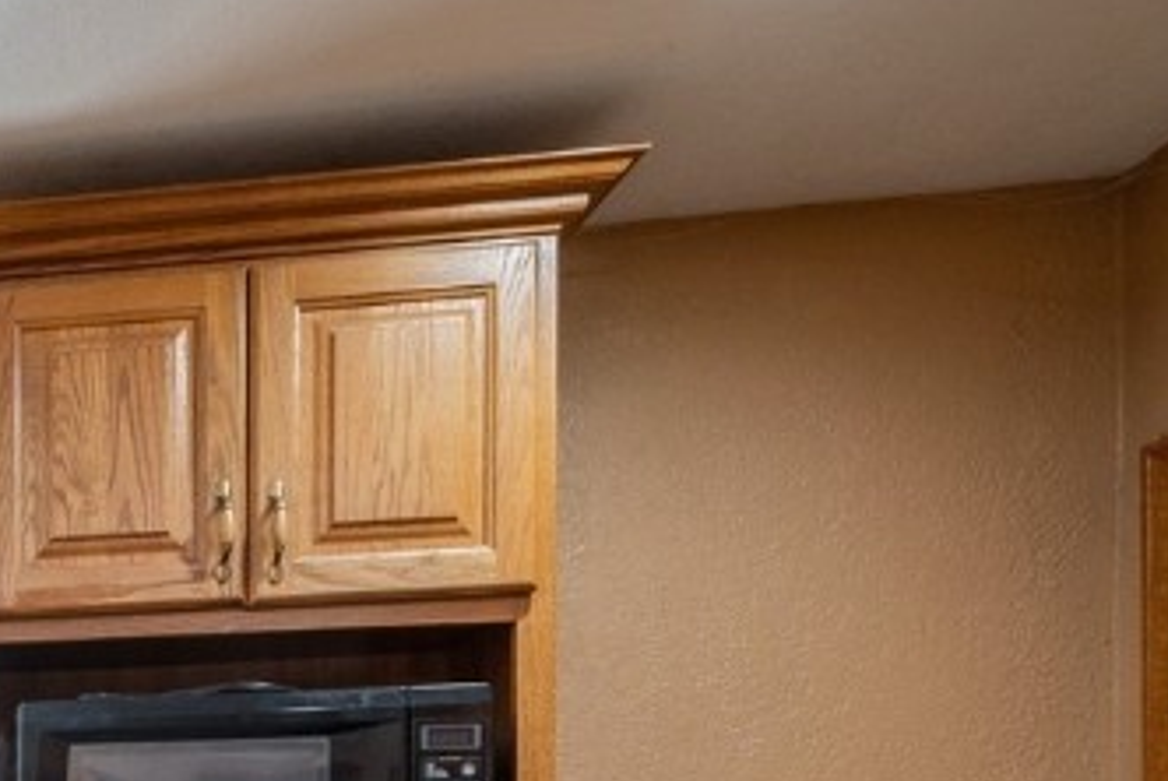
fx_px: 1689
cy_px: 1052
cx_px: -489
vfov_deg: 22.8
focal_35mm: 52
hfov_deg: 28.3
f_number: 8
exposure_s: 1/2.5
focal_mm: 15
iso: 200
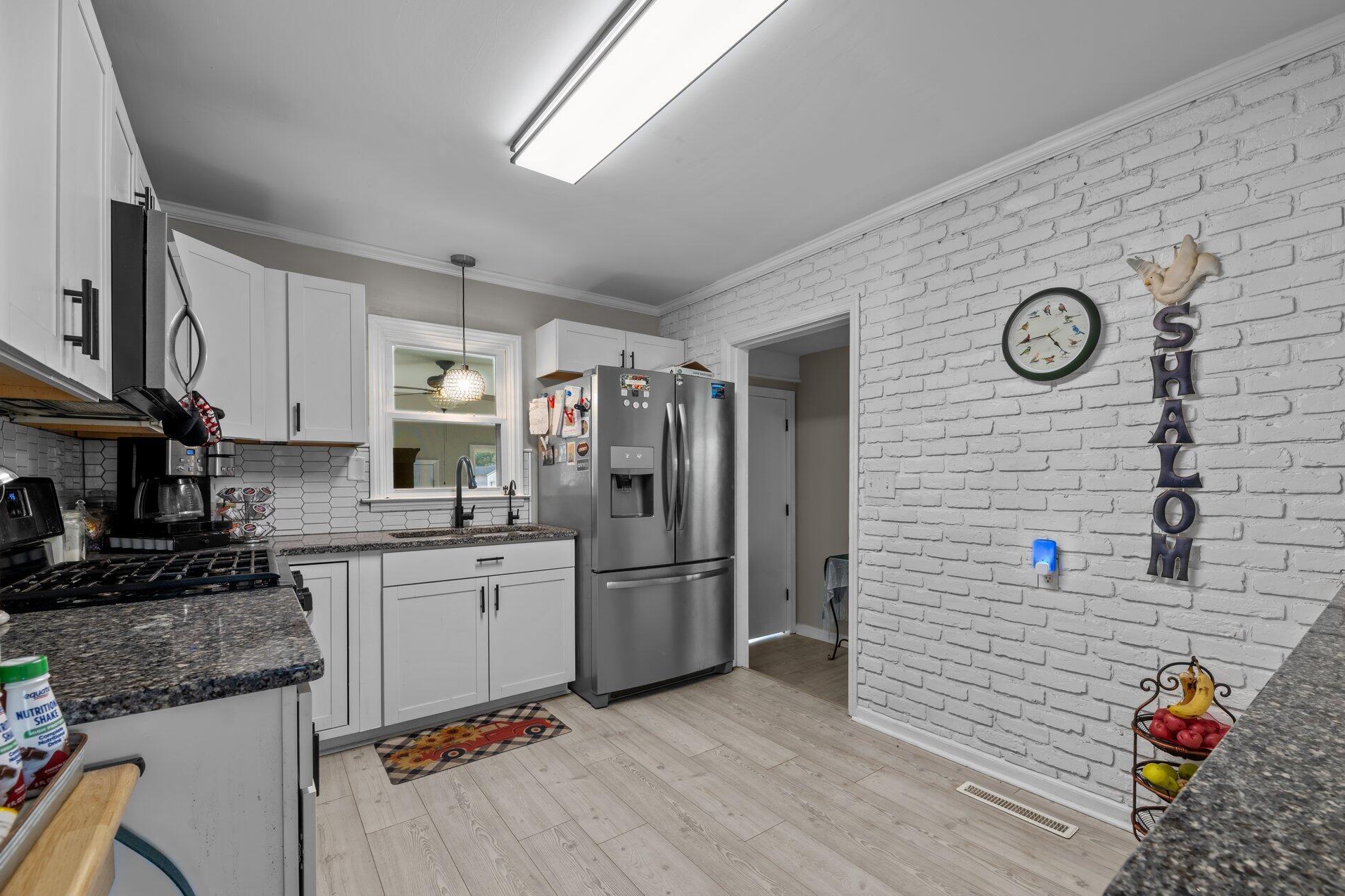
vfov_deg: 77.2
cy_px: 475
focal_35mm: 15
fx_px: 560
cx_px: 716
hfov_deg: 100.3
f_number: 9
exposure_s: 1.6
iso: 100
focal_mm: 14
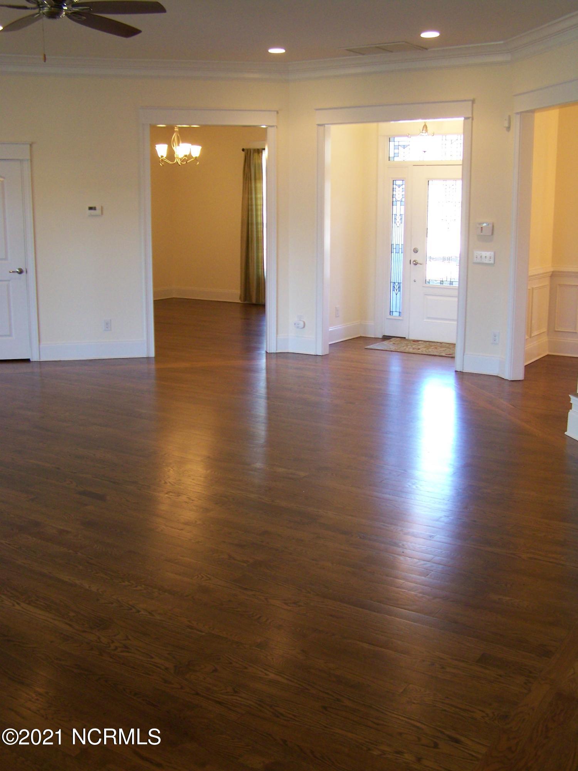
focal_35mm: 38
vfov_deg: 49.0
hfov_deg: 37.7
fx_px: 846
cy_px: 386
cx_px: 289
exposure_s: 1/15
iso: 160
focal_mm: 6.3
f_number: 2.8
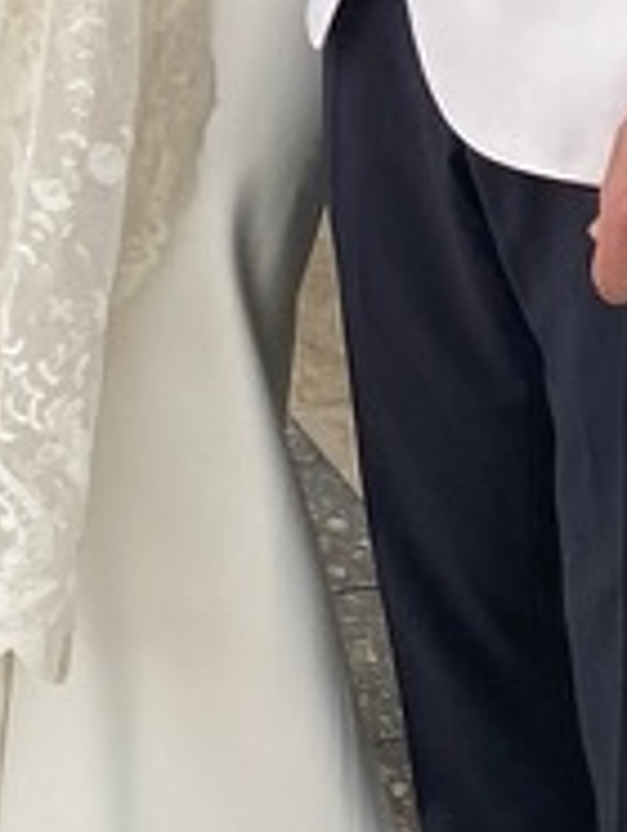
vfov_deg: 12.8
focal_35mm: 143
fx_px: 3446
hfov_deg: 10.3
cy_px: -550
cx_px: 22
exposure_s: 1/102
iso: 125
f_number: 1.8
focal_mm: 4.25
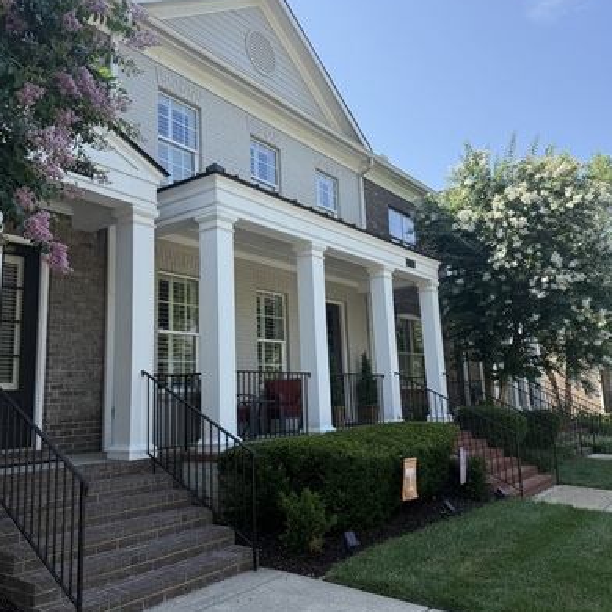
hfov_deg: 55.6
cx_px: 312
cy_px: 297
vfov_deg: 55.6
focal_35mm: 29
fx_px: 580
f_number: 1.78
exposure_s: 1/1949
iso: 100
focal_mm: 6.76
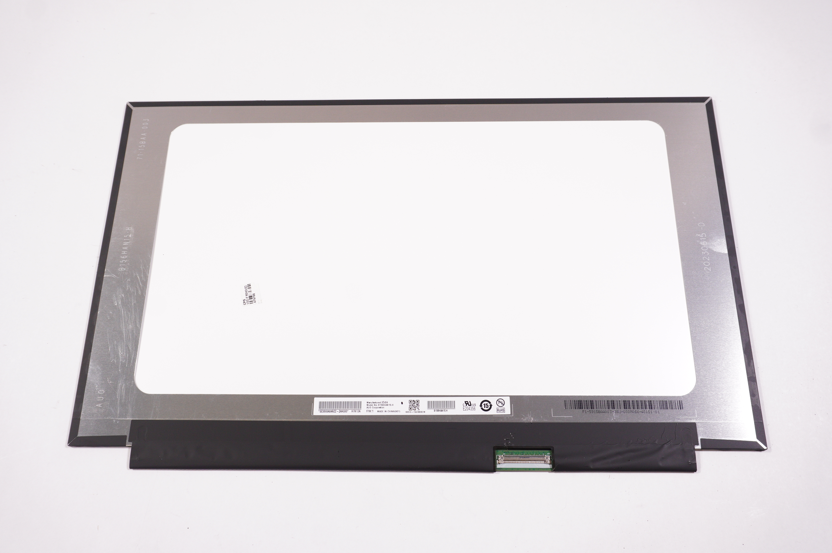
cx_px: 416
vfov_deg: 43.5
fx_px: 693
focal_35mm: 30
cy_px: 276
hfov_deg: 62.0
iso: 640
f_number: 6.3
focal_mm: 20
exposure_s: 1/100
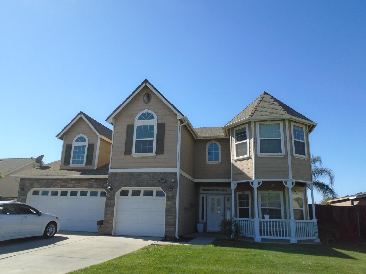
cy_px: 137
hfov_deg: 67.3
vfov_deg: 53.1
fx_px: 275
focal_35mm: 26
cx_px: 183
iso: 100
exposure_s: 1/250
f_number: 8
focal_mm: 4.6
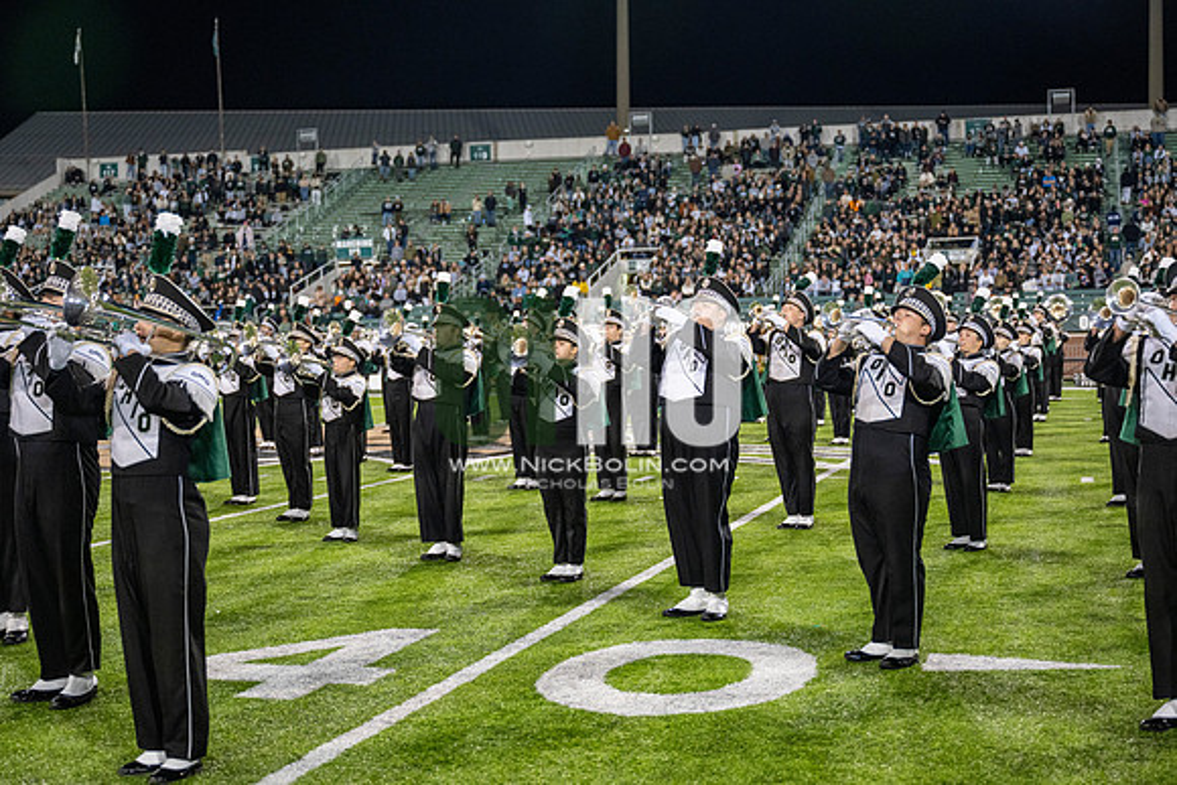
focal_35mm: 52
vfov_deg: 26.0
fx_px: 1700
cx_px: 588
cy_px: 392
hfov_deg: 38.2
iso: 1250
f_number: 3.2
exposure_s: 1/500
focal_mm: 52
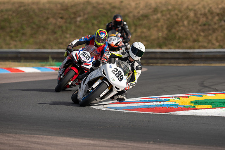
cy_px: 71
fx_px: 2622
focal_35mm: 419
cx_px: 112
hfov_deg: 4.9
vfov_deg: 3.3
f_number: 5.6
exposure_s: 1/500
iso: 50
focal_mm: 400
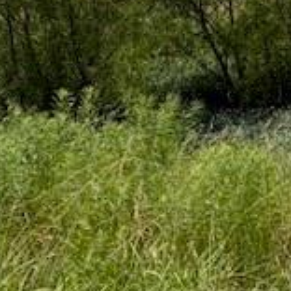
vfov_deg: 18.3
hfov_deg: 16.2
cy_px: 63
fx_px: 894
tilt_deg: -6.3
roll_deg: +1.7
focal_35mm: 94
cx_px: 485
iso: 64
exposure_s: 1/4950
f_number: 1.6
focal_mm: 5.96
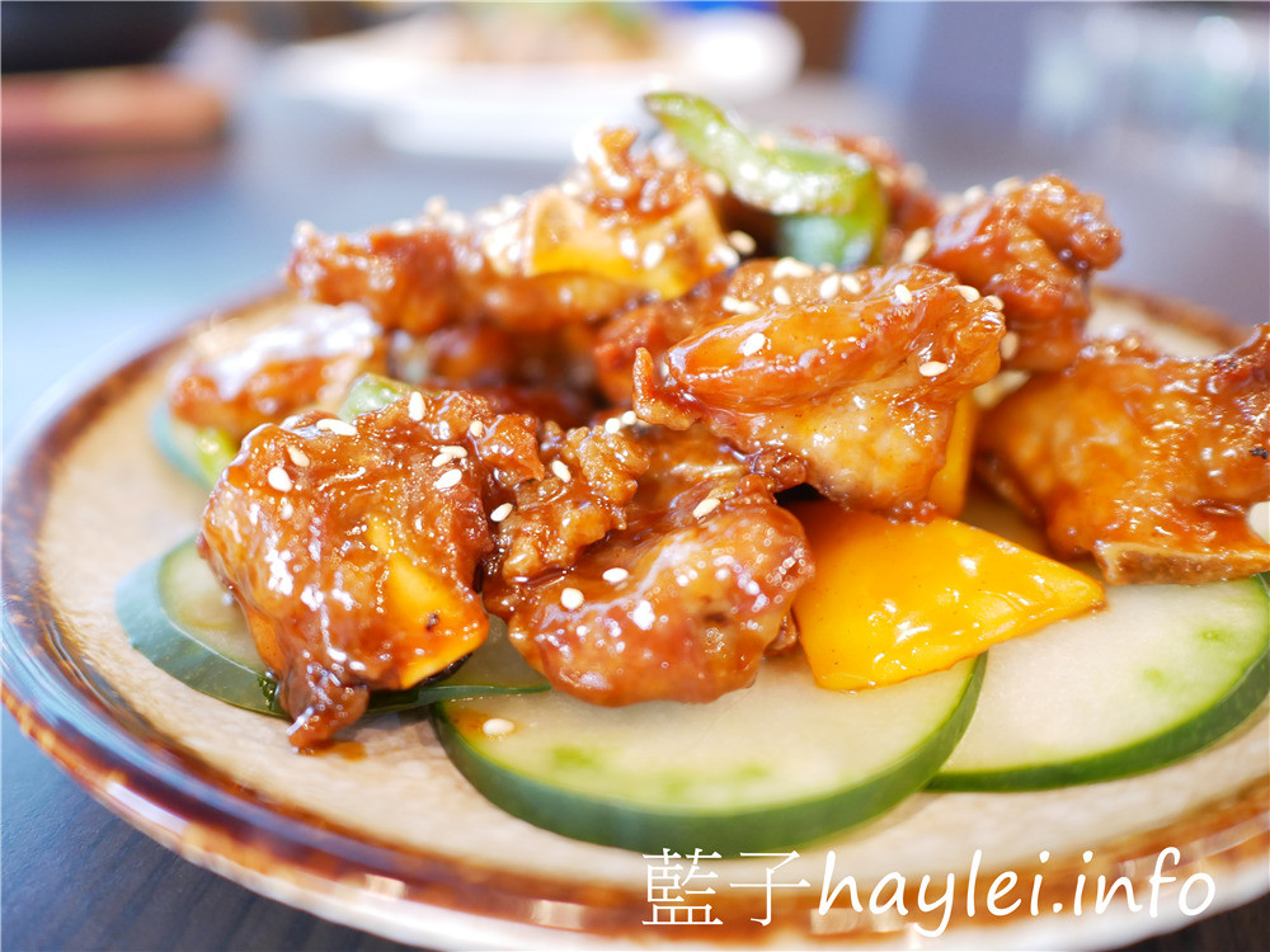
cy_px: 476
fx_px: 1101
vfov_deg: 46.8
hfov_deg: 60.0
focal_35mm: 30
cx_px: 635
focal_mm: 15
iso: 500
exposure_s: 1/60
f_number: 1.7
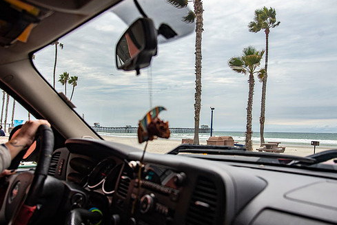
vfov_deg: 41.2
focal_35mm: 32
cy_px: 123
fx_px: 300
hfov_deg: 58.6
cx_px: 178
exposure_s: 1/1250
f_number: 4
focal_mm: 27
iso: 400
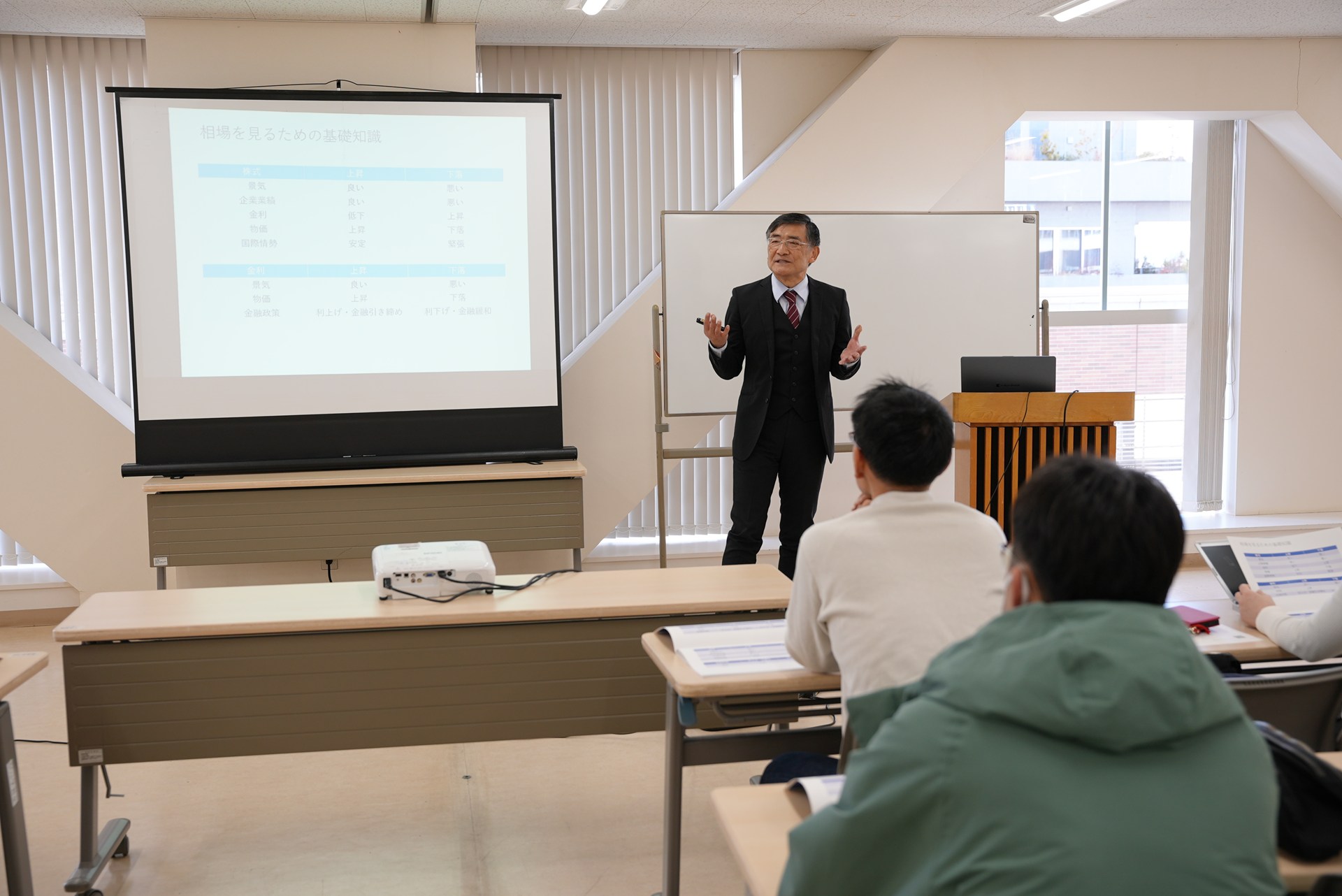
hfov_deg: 48.8
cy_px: 448
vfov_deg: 33.7
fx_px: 1481
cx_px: 671
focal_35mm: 40
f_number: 4
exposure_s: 1/160
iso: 320
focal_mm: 39.7
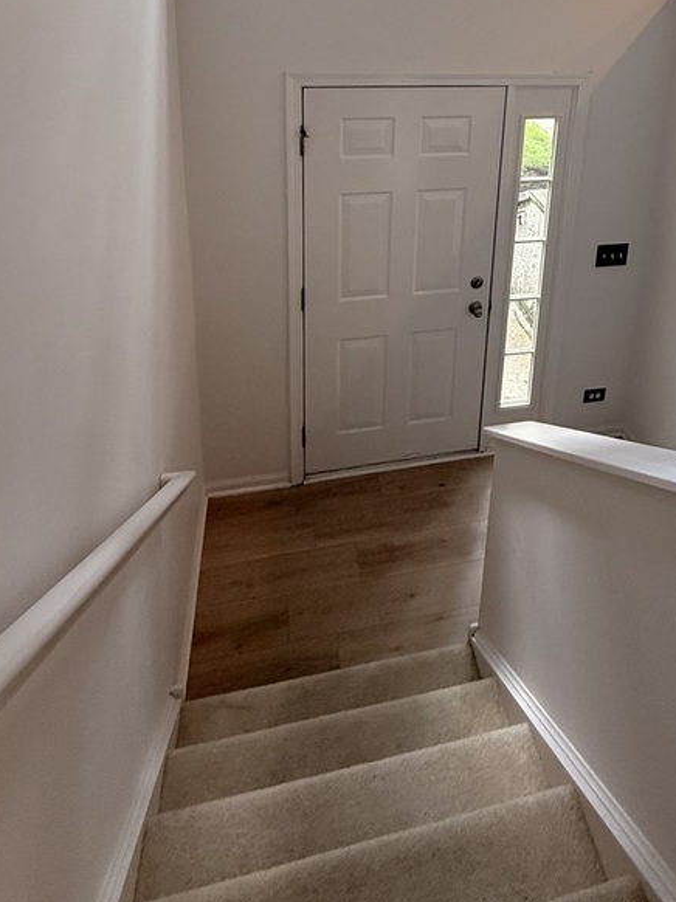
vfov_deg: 58.6
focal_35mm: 26
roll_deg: -2.2
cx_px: 447
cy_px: 108
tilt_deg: -13.2
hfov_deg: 52.1
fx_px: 677
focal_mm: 2.22
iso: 200
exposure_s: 1/120
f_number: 2.2
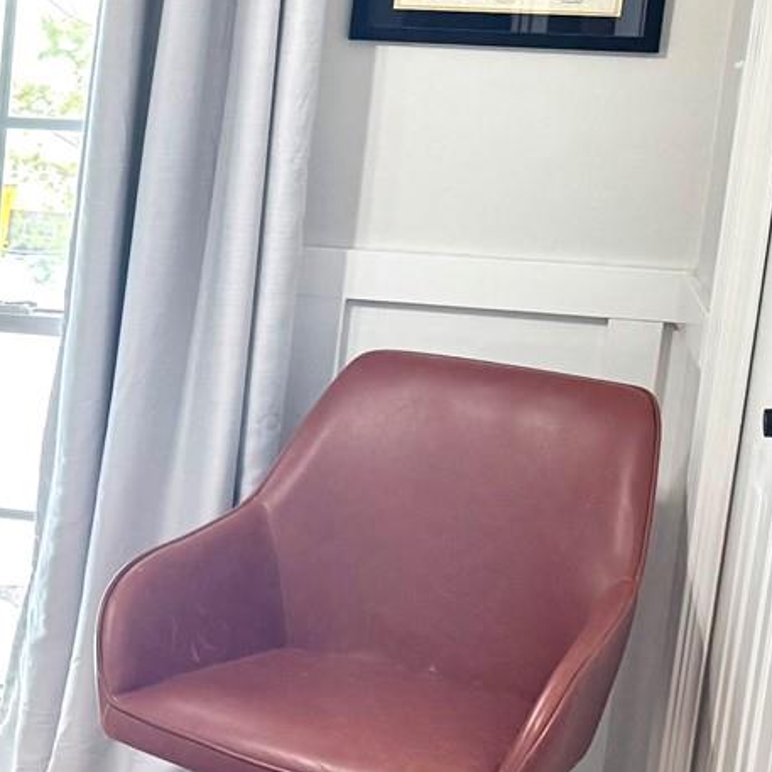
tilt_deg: -15.2
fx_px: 2397
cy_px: 427
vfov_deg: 18.3
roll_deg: -0.4
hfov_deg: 15.7
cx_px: -598
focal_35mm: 95
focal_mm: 6.76
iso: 125
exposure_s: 1/120
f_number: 1.78
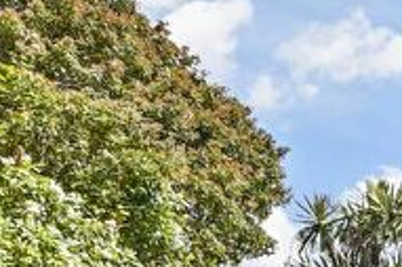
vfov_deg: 20.7
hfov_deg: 30.4
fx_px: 614
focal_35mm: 55
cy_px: 407
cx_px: 490
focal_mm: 10
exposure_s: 1/125
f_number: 8
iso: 160
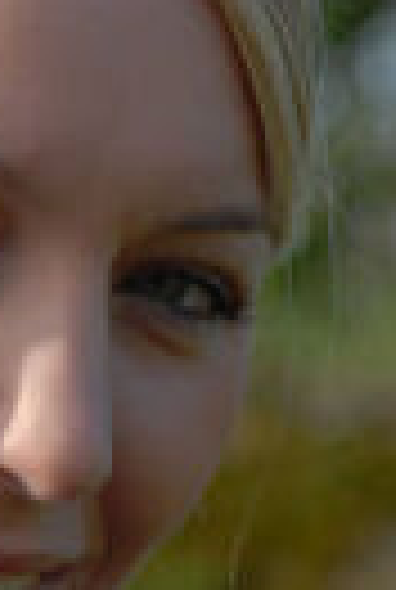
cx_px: 0
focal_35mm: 509
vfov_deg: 4.0
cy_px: 777
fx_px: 8354
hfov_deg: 2.7
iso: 100
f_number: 6.3
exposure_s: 1/80
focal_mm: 85
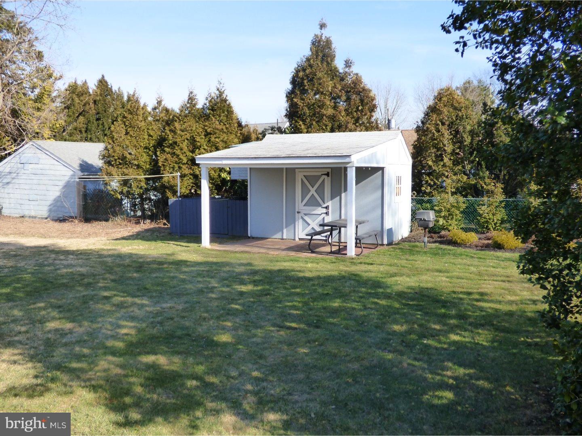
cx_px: 291
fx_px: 572
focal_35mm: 34
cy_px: 218
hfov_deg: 54.0
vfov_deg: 41.8
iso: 200
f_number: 3.4
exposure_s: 1/640
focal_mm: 5.97
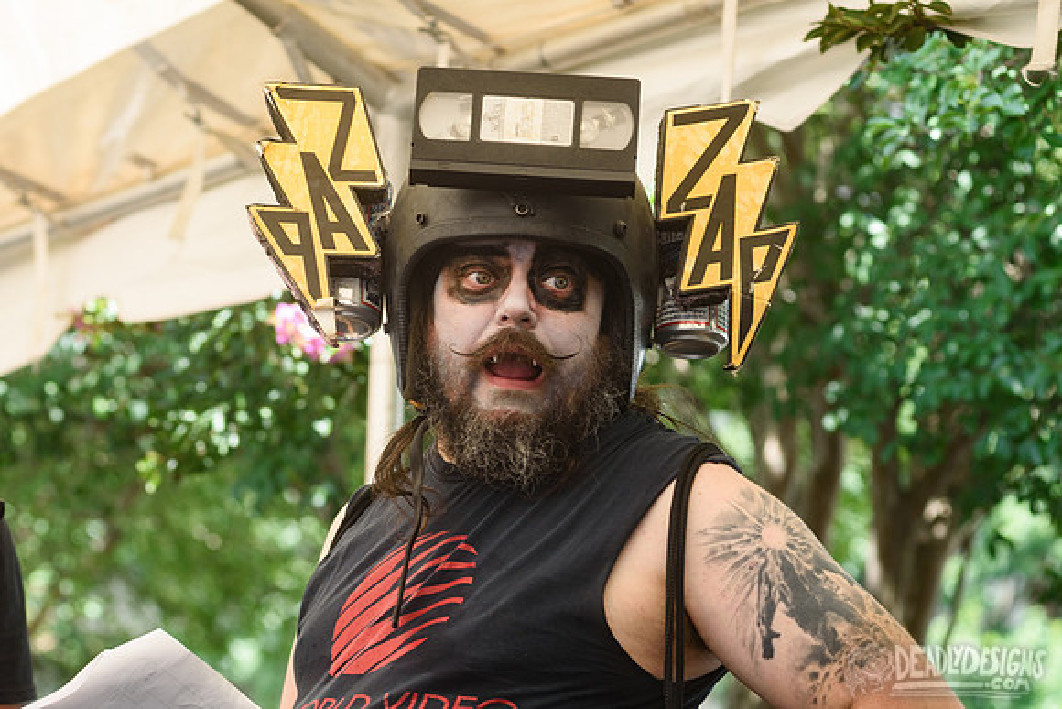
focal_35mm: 117
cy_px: 386
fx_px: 3465
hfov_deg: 17.3
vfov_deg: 11.7
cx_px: 283
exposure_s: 1/160
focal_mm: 80
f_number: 5
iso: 400
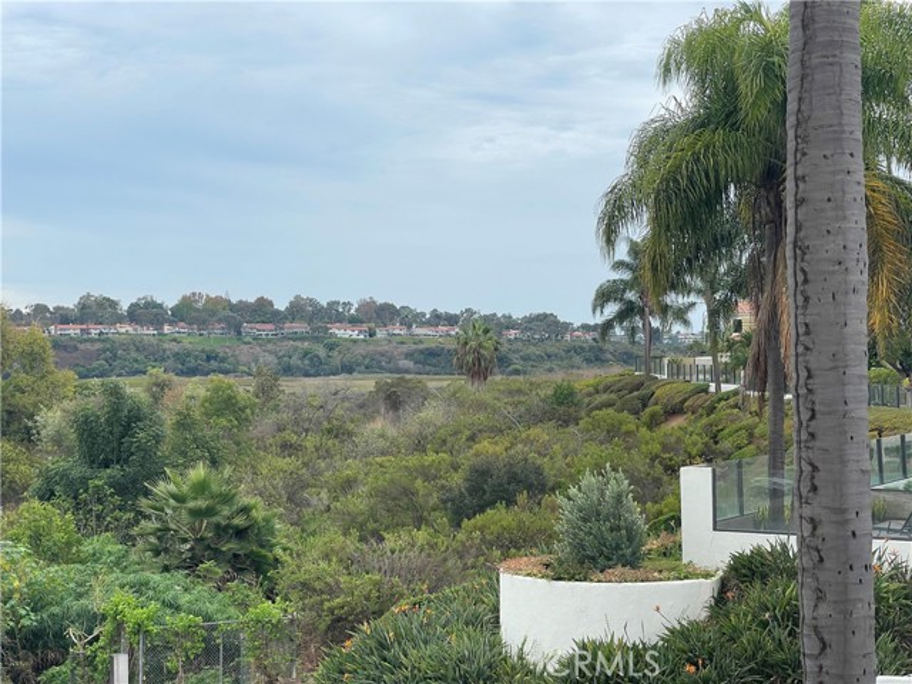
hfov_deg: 30.3
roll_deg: -1.1
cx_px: 456
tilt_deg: -0.2
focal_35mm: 64
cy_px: 342
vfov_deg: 22.9
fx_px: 1686
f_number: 2.2
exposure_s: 1/442
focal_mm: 7.5
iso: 20
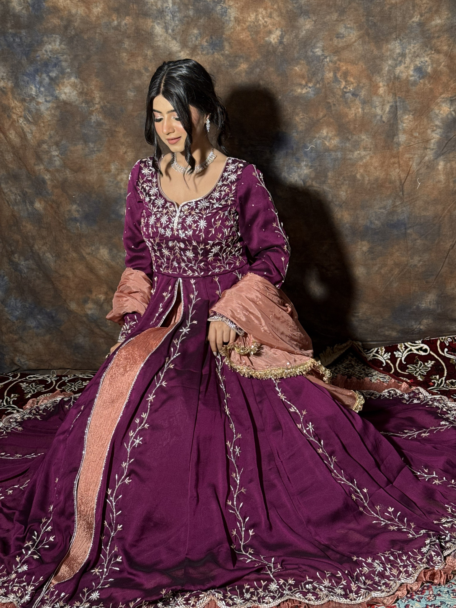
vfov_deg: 39.7
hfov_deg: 30.3
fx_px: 843
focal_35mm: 48
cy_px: 304
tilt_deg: -17.7
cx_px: 228
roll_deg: +4.5
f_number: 1.78
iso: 125
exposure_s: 1/50
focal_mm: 6.76
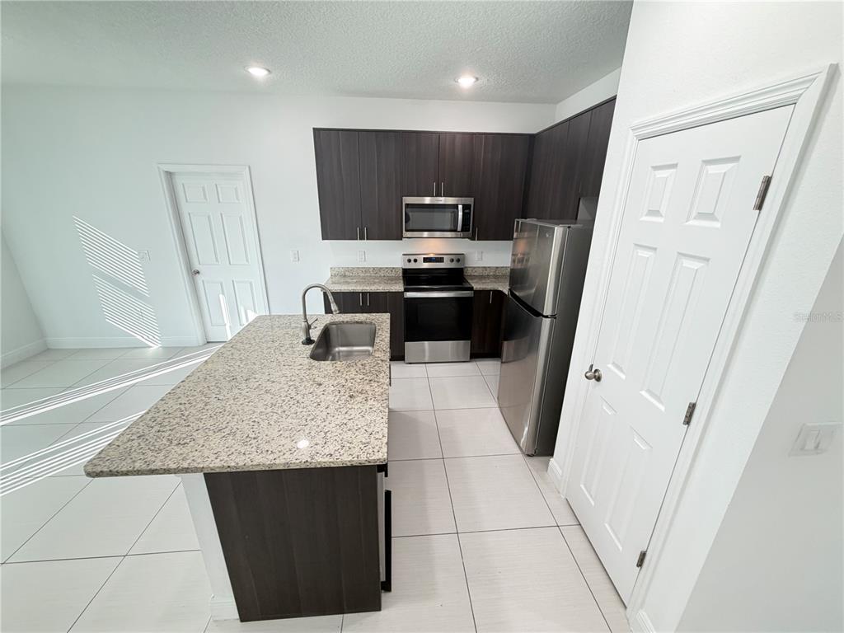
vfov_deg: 85.7
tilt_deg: -18.1
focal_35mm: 14
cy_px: 316
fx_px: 341
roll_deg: -0.4
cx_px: 422
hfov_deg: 102.1
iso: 200
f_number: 2.2
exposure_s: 1/60
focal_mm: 2.22
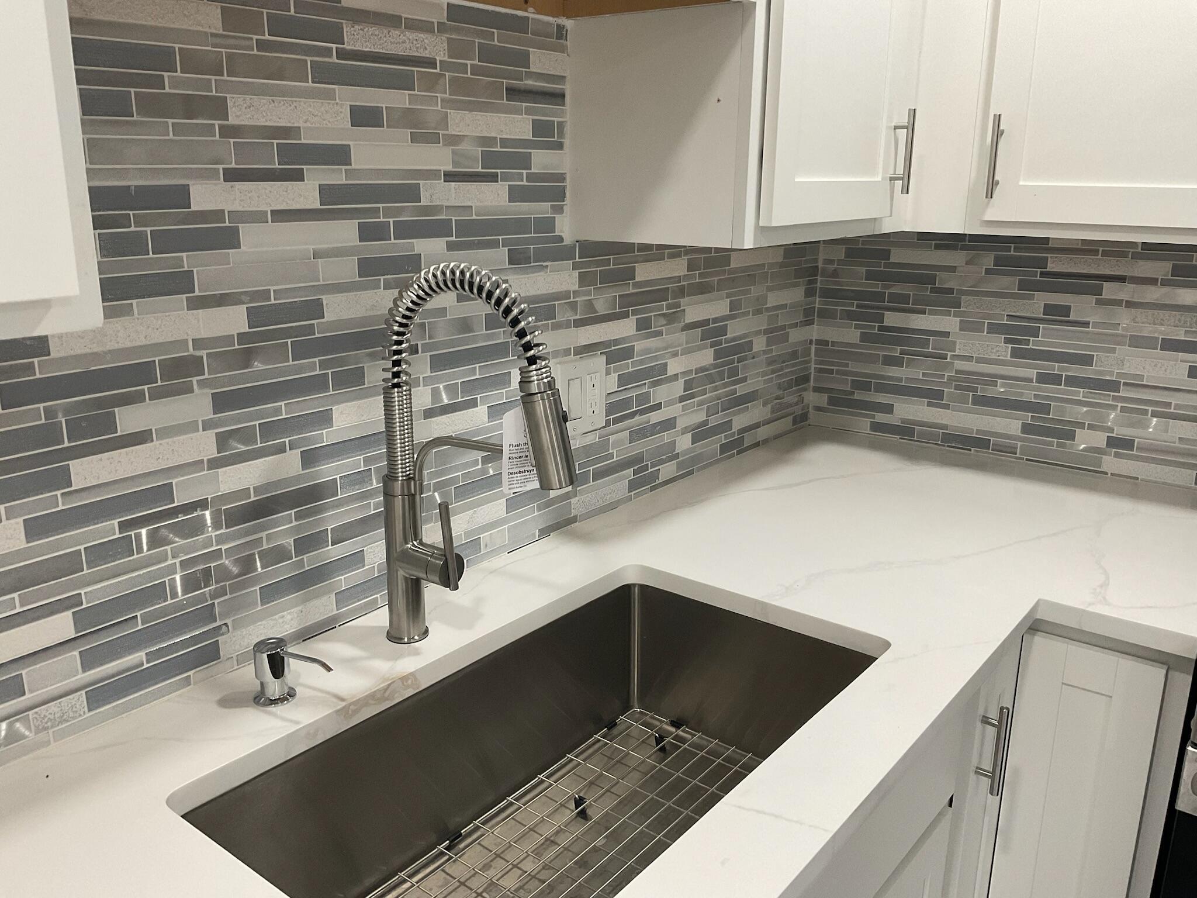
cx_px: 598
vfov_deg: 48.2
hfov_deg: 61.7
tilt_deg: -16.5
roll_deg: -0.9
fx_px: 1003
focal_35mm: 29
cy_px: 449
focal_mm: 3
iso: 64
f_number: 1.8
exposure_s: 1/63
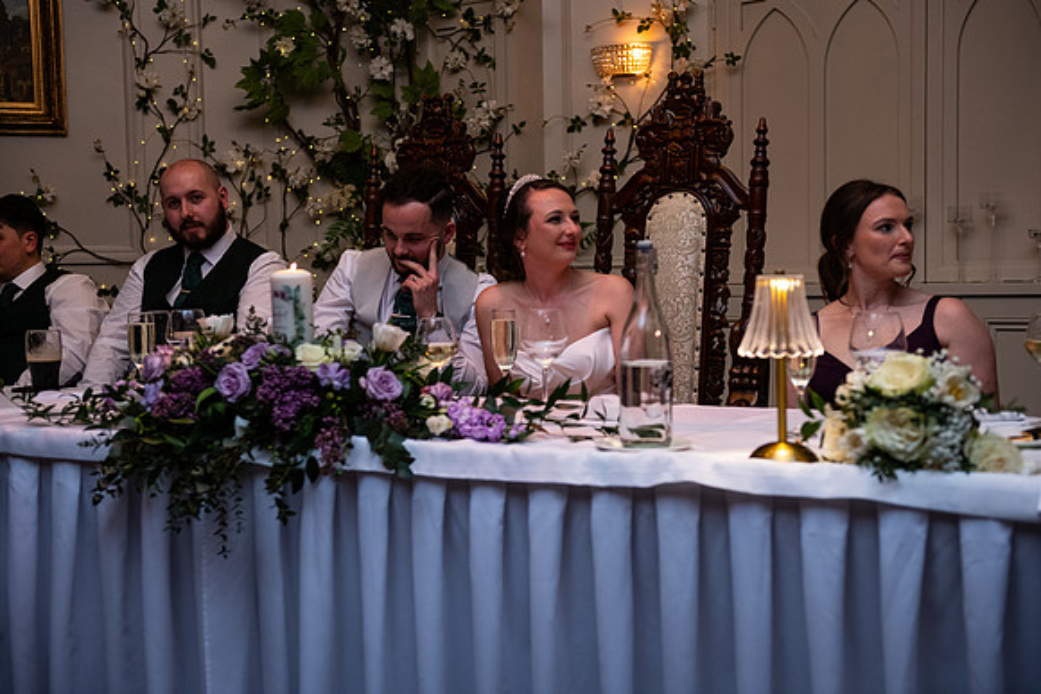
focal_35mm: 48
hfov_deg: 41.1
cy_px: 347
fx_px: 1388
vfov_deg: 28.1
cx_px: 520
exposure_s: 1/160
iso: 1000
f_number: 3.5
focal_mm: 48
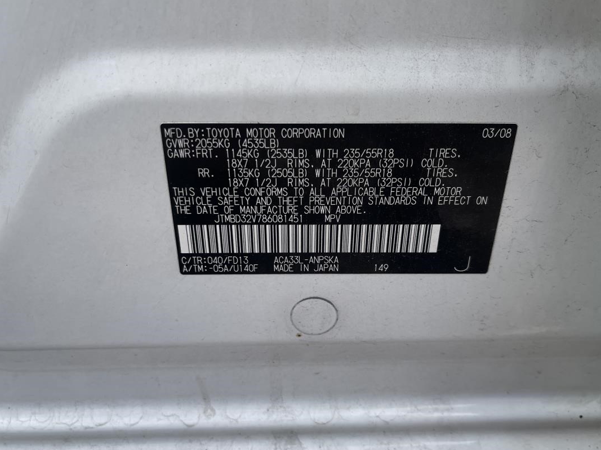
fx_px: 521
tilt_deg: -33.1
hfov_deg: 60.0
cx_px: 305
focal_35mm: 30
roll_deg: +0.2
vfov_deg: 46.7
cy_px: 250
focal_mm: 5.1
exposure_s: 1/713
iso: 32
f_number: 1.6
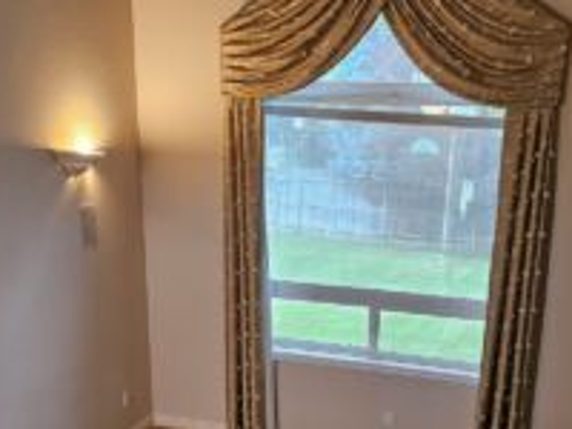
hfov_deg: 41.2
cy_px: 360
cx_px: 306
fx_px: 760
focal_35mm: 46
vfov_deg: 30.5
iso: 400
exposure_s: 1/120
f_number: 1.8
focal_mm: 5.4
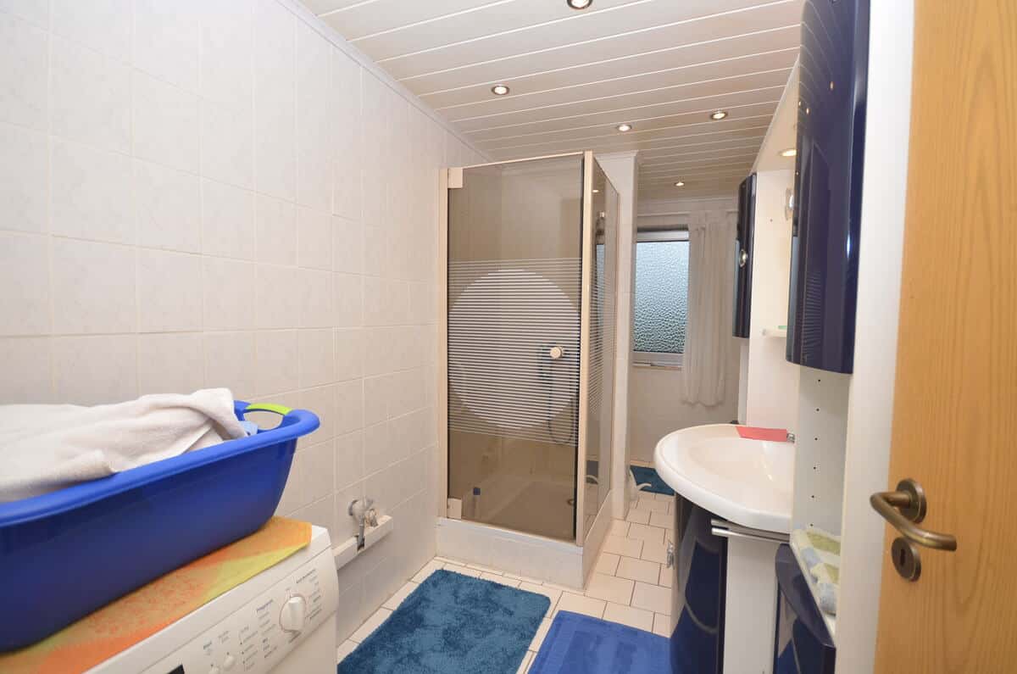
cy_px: 337
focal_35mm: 15
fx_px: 423
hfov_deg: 100.5
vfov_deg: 77.1
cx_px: 508
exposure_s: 1/60
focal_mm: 10
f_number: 5
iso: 200
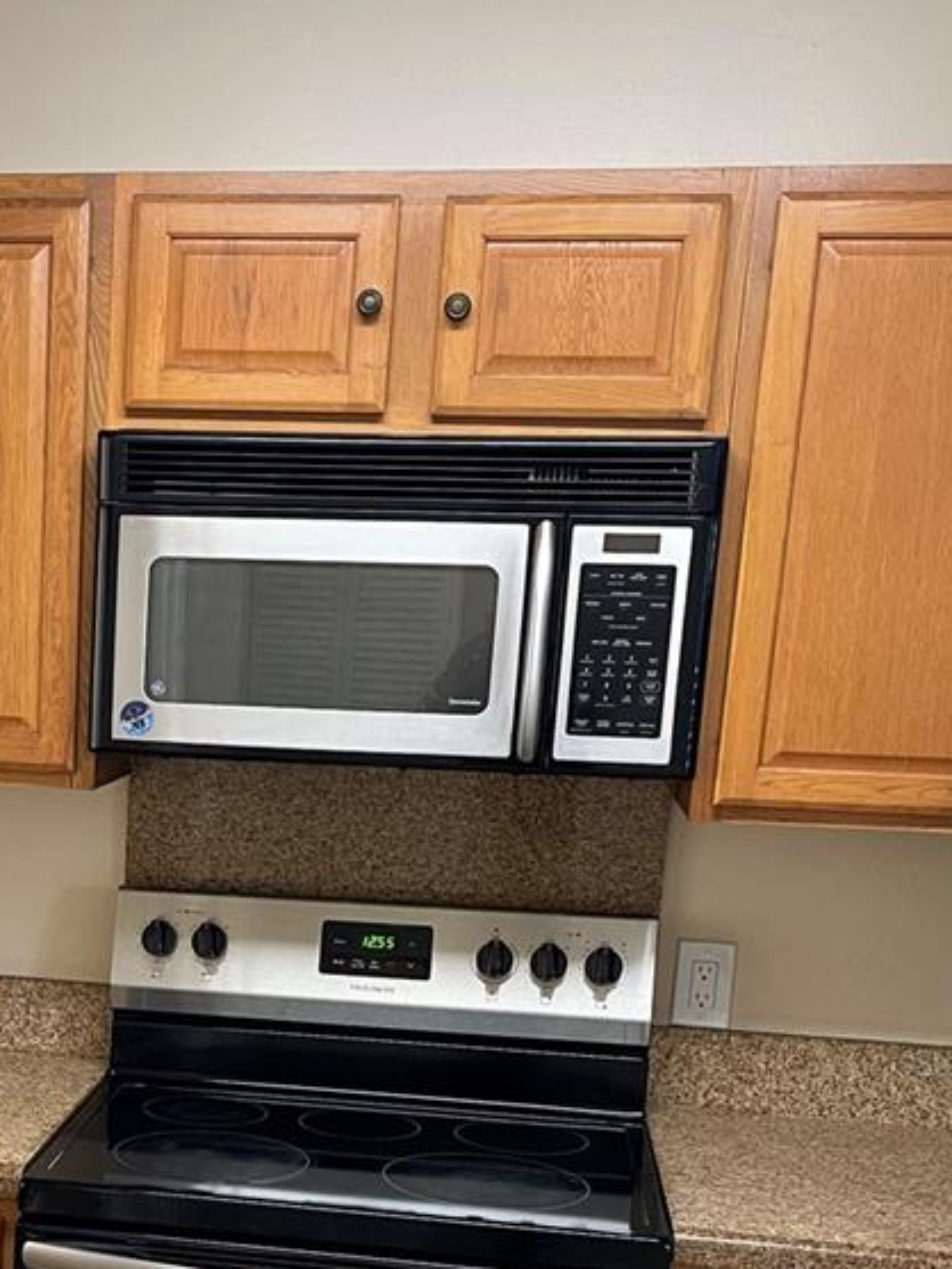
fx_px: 2053
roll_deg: -2.7
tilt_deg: -10.8
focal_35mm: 56
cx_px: 50
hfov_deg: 25.1
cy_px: 1062
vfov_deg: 33.1
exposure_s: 1/60
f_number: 1.6
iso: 125
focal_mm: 4.2
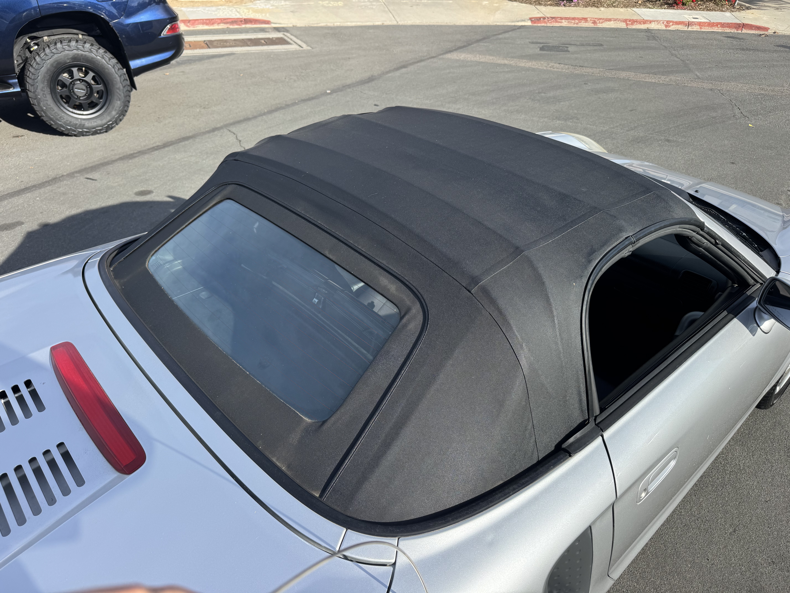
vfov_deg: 56.8
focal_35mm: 24
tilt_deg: -31.9
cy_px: 296
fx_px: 548
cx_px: 395
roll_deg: -2.2
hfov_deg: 71.6
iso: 80
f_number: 1.78
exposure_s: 1/2041
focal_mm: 6.76
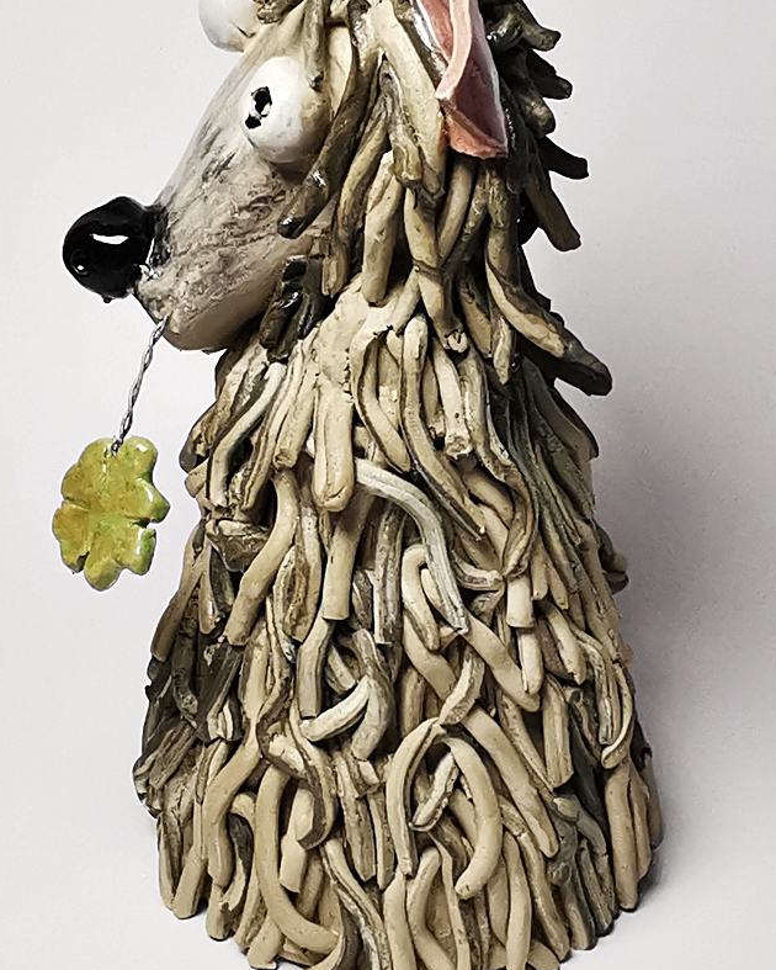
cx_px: 370
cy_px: 402
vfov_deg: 29.5
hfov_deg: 23.9
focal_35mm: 64
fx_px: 1837
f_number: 2.2
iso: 200
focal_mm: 2.26
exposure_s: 1/33.3
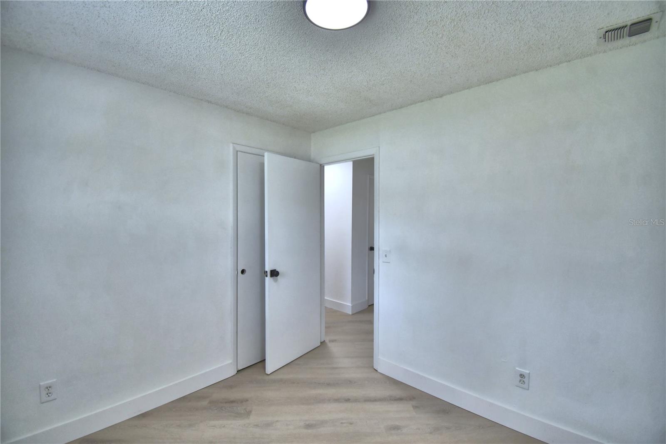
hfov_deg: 100.4
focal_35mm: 15
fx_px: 277
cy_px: 222
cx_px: 333
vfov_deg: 77.3
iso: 400
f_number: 4.5
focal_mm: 10
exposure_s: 1/125
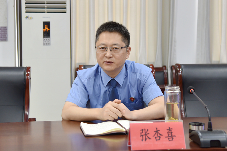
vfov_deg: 26.0
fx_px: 328
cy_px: 76
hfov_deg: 38.2
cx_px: 114
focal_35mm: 52
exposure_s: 1/60
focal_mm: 52
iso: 800
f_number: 4
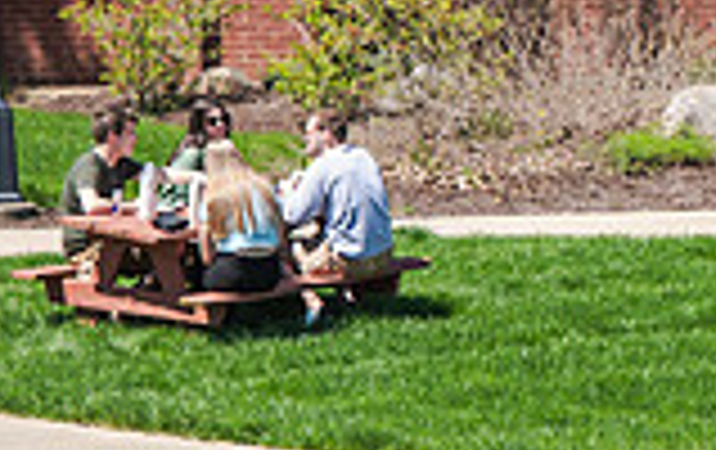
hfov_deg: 3.5
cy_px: 137
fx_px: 11611
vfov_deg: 2.2
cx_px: 991
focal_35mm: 594
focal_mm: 160
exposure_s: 1/320
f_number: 4
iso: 50
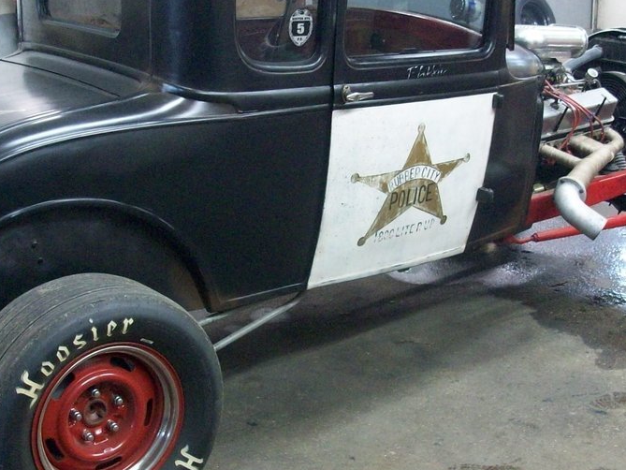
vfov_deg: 24.0
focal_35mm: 61
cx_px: 294
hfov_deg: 31.7
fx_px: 1103
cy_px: 180
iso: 200
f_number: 2.8
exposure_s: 1/8
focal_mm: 5.7
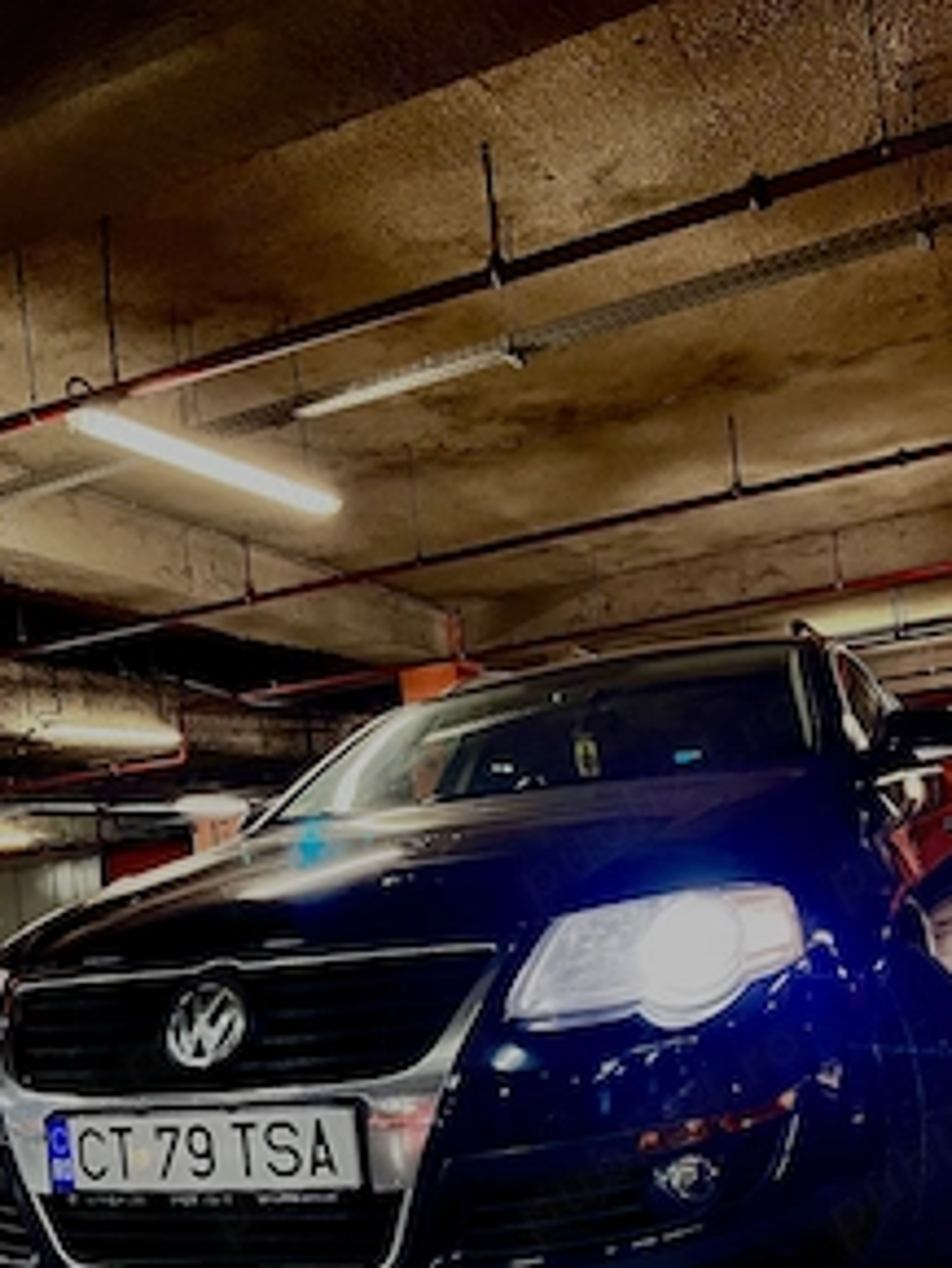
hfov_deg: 39.7
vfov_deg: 50.2
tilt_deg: -0.2
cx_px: 505
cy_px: 869
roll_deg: +6.7
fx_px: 1319
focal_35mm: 36
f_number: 1.6
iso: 500
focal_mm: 5.1
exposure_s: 1/50
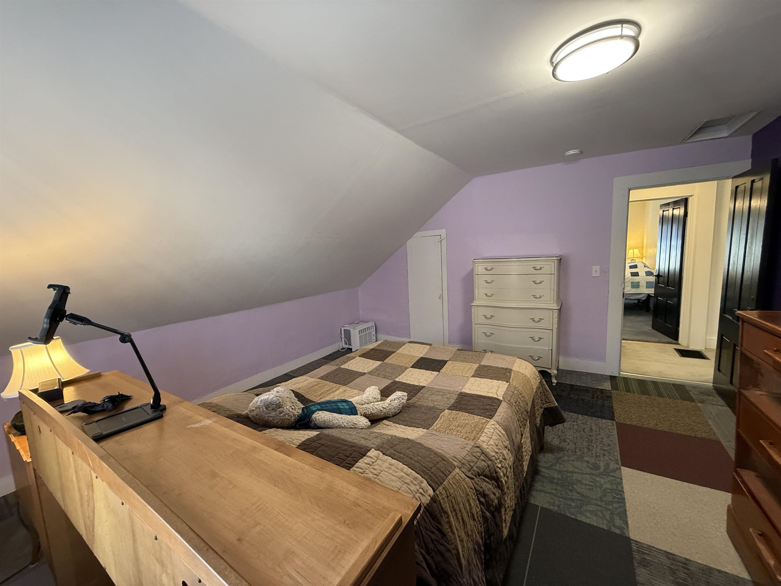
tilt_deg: -6.3
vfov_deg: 85.7
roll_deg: +2.9
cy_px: 293
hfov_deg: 102.1
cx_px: 390
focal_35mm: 14
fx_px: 316
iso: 320
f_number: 2.2
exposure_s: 1/60
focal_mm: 2.22
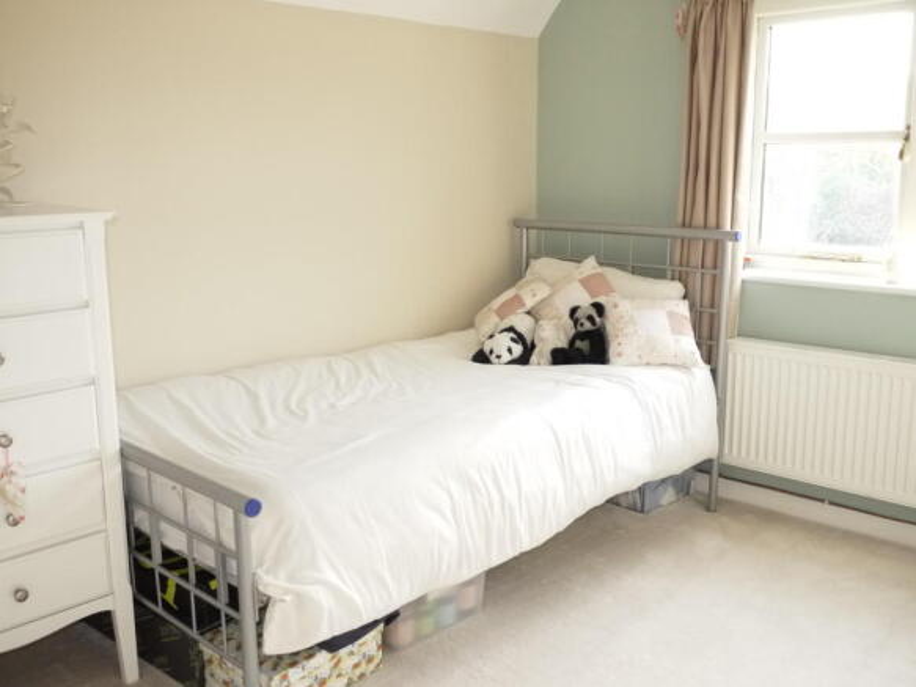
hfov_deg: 51.4
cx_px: 458
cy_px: 344
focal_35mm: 36
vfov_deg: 39.6
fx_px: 952
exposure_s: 1/160
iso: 800
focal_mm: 18
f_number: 3.9
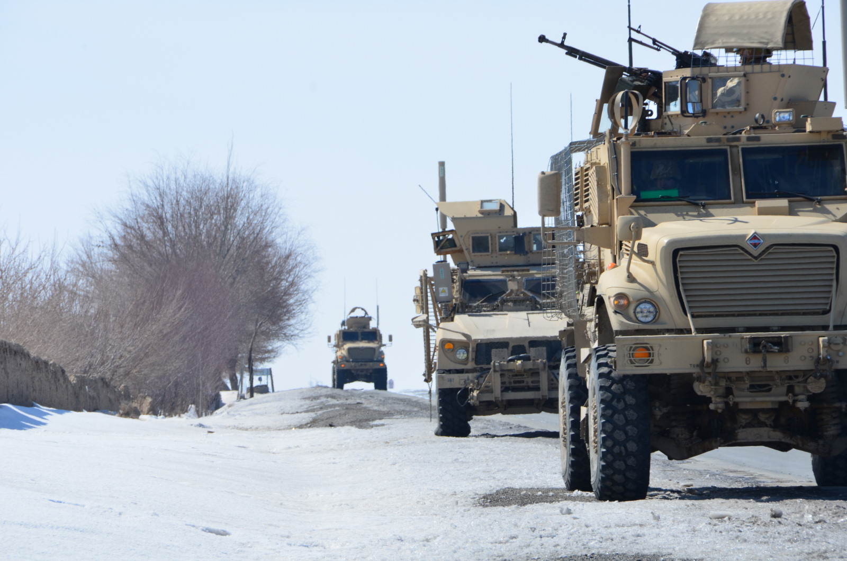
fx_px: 6164
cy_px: 280
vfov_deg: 5.2
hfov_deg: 7.9
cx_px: 424
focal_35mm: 262
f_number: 11
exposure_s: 1/500
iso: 320
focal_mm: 175
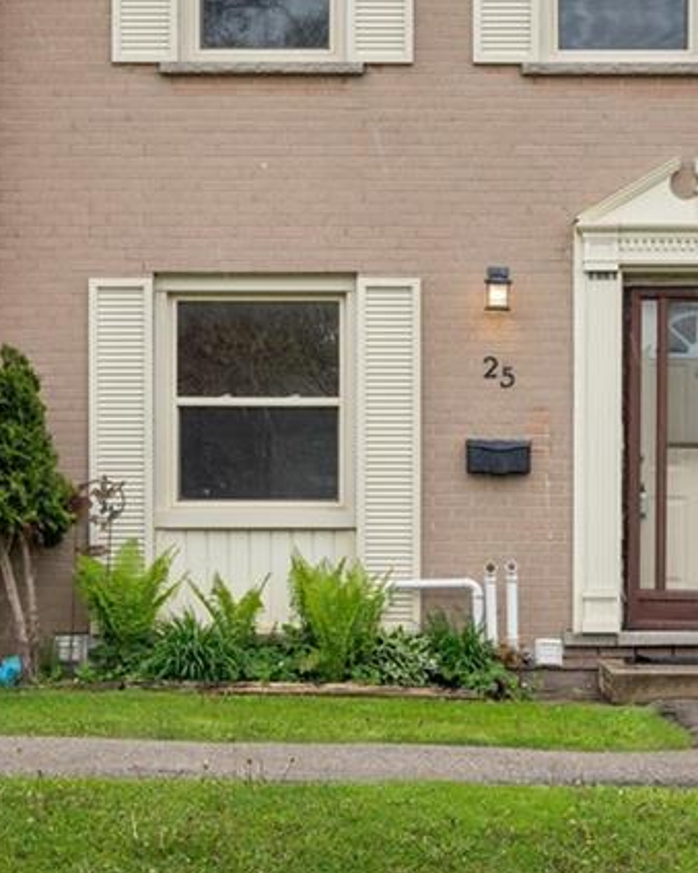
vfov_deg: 27.5
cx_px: 451
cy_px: 203
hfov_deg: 22.4
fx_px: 1757
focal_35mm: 68
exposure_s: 1/250
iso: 200
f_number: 8
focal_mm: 30
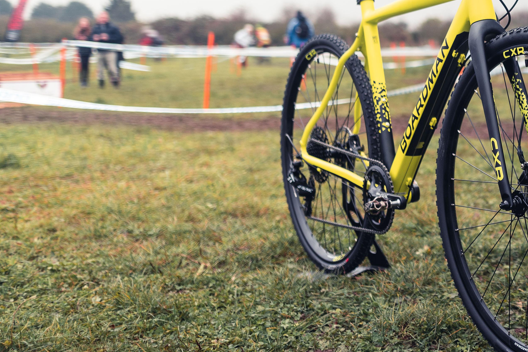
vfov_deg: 23.5
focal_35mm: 57
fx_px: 836
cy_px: 83
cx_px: 602
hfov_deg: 30.7
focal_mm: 24
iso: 100
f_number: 1.8
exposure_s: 1/10
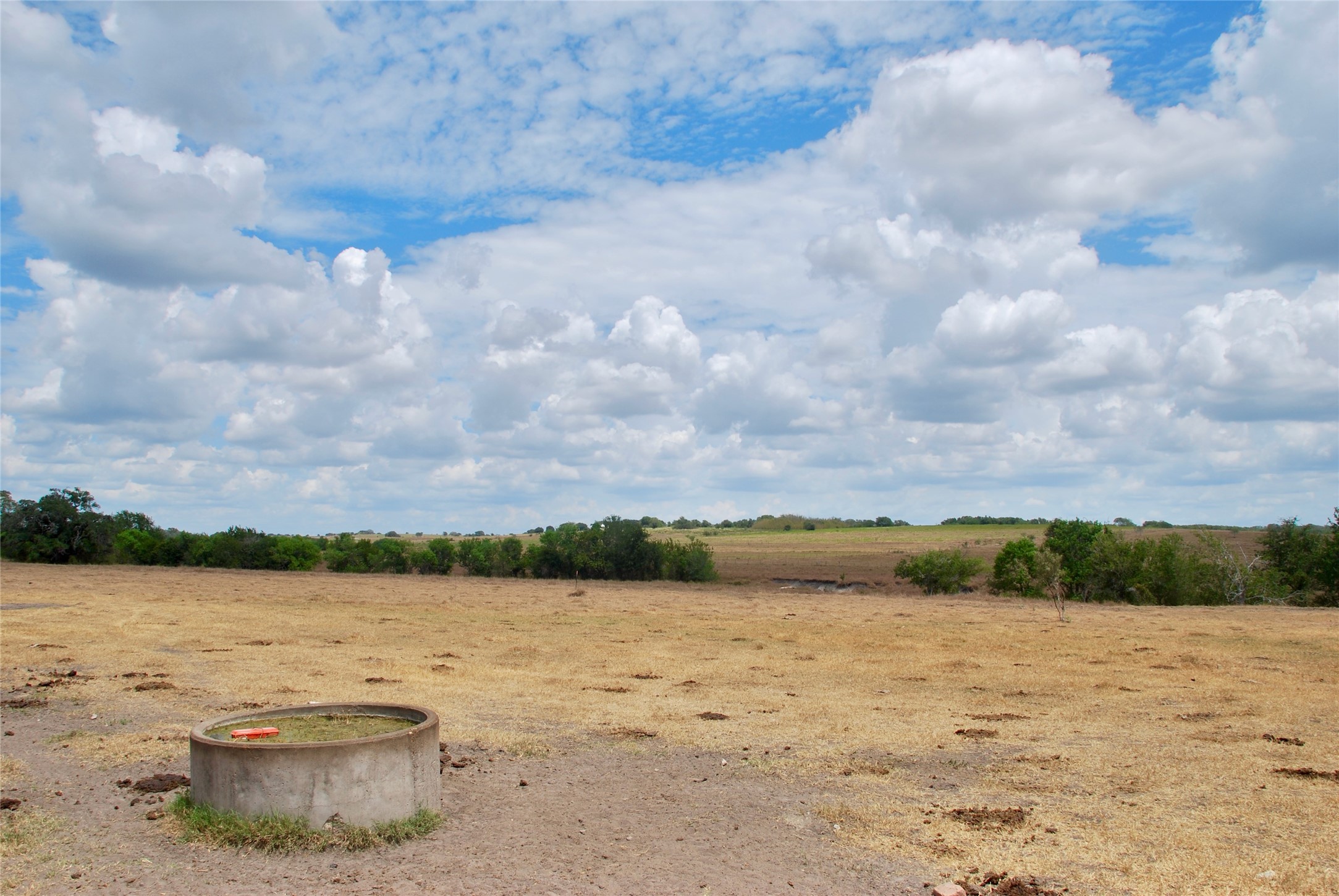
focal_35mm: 33
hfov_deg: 57.2
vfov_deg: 40.1
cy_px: 448
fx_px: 1229
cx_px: 670
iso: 100
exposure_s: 1/320
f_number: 9
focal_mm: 22
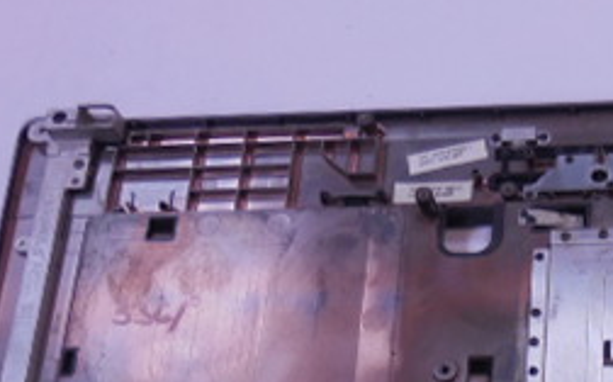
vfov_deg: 16.9
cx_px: 618
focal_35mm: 70
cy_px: 564
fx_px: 1168
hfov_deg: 27.6
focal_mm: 4.6
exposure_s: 1/30
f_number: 3.5
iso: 160
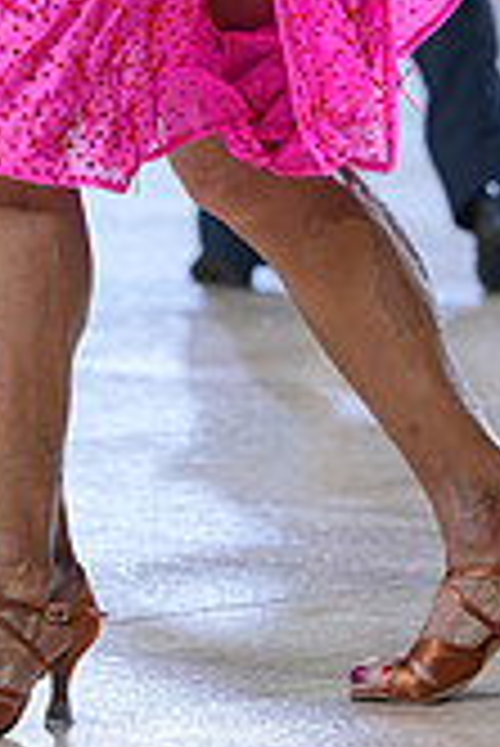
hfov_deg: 3.4
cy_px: -333
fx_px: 8336
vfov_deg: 5.1
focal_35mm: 401
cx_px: 191
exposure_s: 1/400
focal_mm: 115
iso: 640
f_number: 4
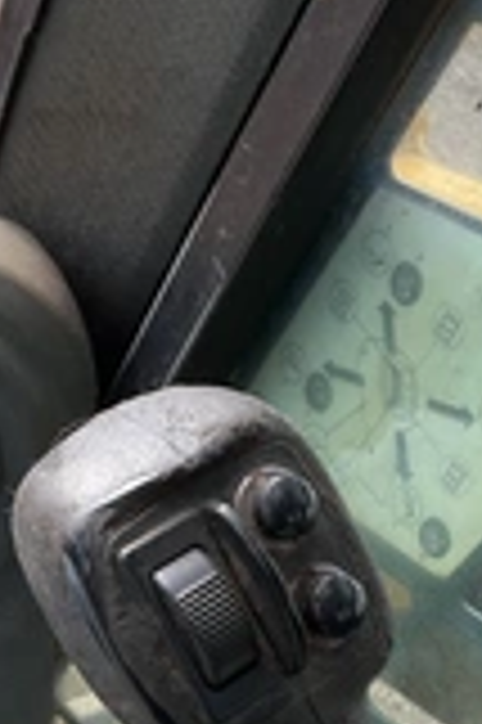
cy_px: 666
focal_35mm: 75
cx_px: 230
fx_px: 1509
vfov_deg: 26.1
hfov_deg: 18.1
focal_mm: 3
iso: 20
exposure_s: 1/139
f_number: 1.8
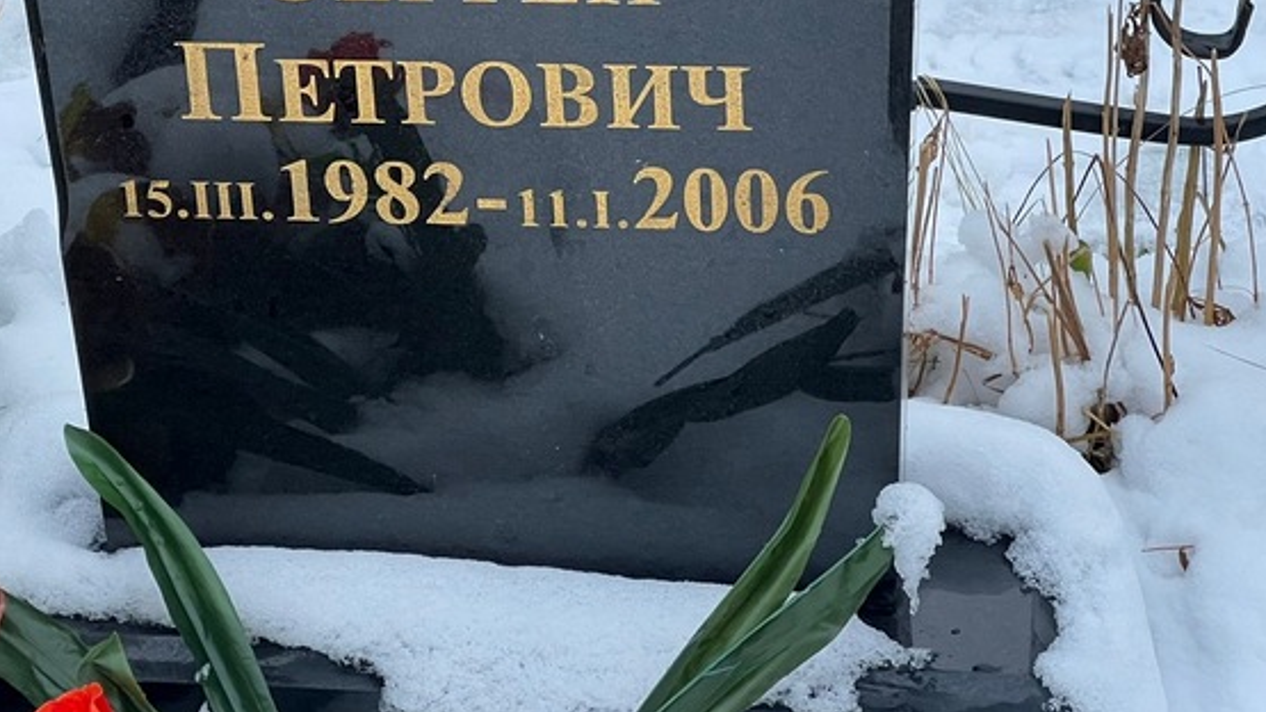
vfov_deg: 10.0
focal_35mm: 121
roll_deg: +2.4
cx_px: 472
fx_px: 4061
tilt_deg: -27.7
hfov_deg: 17.7
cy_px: 50
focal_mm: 9
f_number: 2.8
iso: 250
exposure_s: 1/60
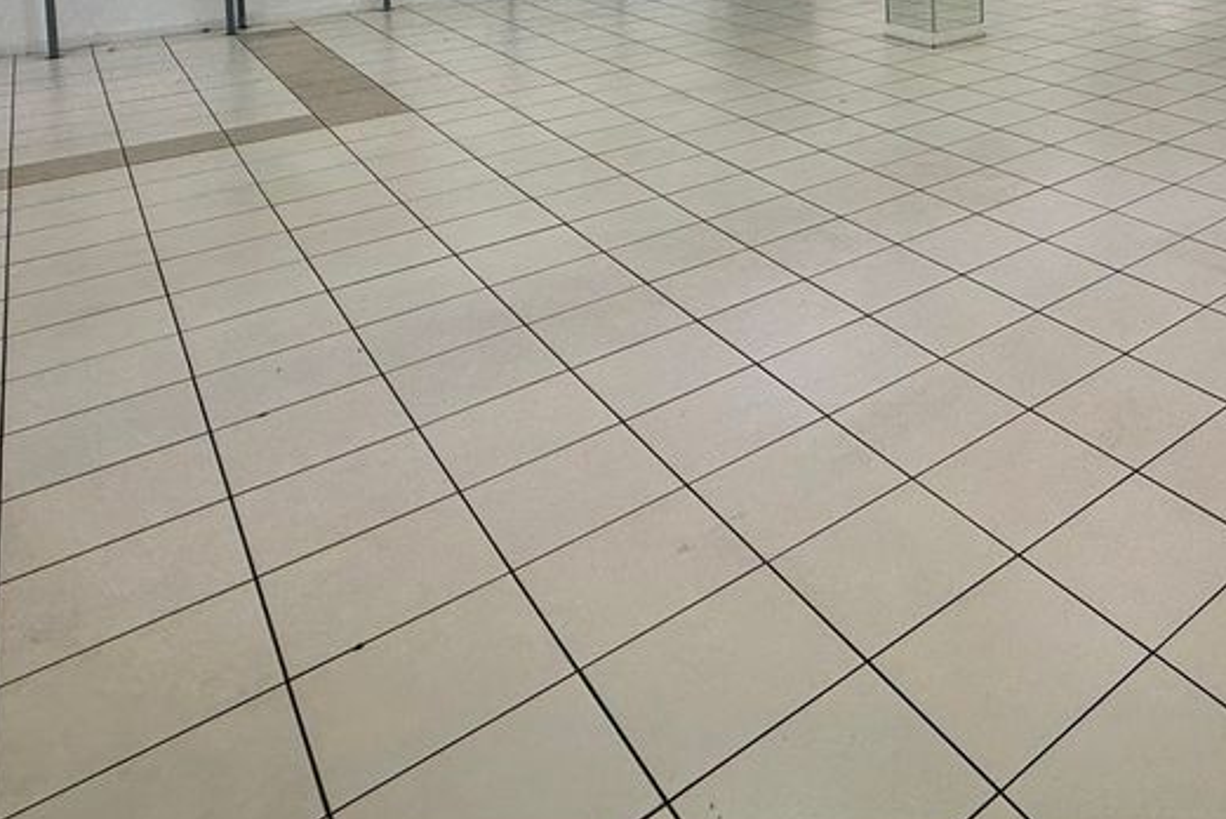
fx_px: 1056
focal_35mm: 31
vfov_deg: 34.8
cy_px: -133
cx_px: 1106
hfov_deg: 52.8
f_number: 2.2
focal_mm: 2.22
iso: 50
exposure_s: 1/209
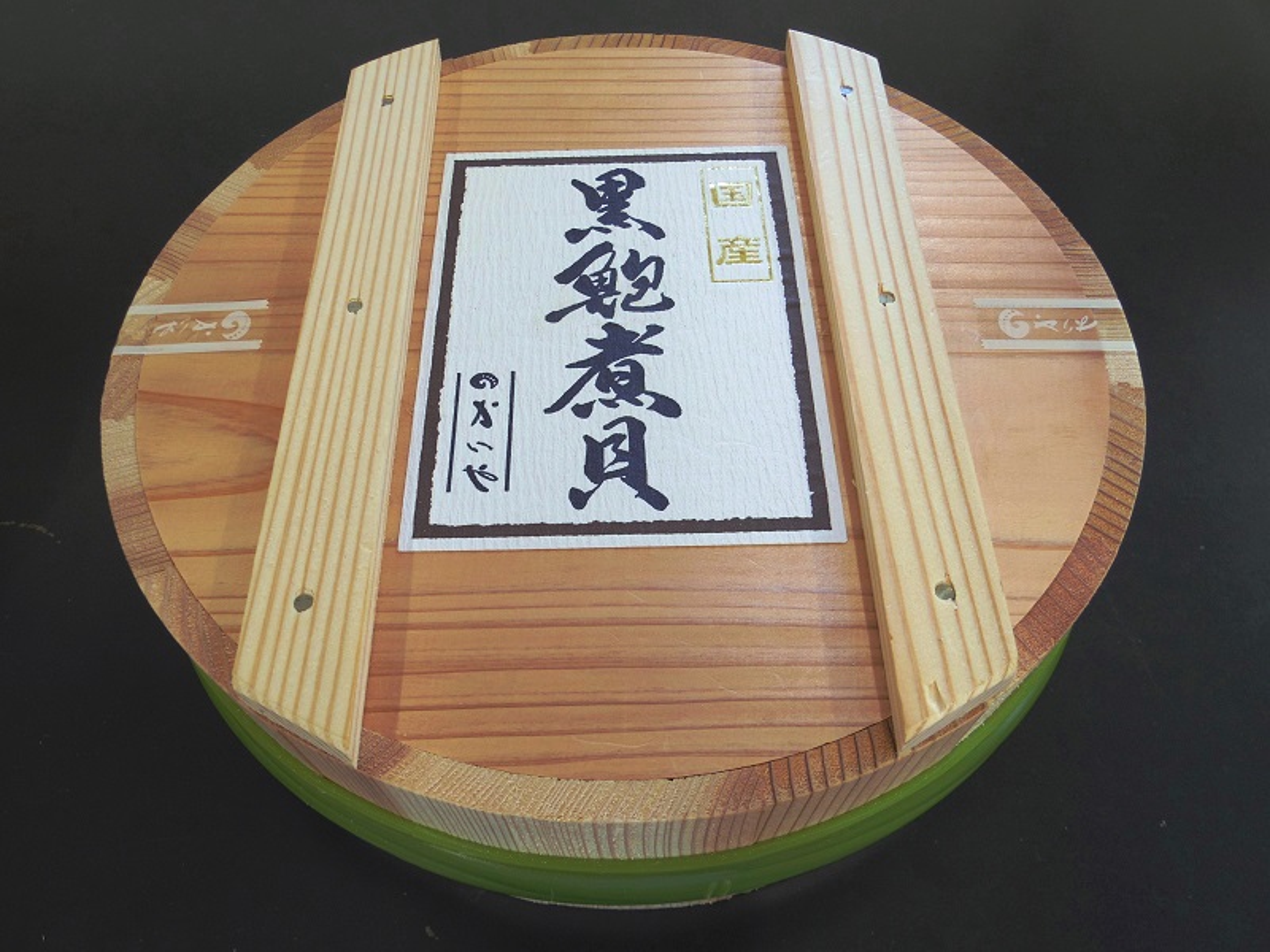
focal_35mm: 29
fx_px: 1064
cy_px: 476
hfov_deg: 61.7
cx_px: 635
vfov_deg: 48.2
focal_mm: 5.3
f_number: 2.8
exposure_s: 1/50
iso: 100
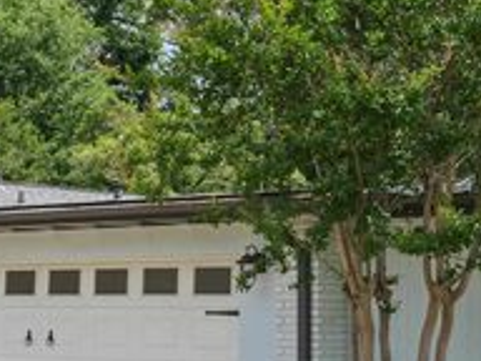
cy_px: 327
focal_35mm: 112
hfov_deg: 17.5
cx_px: 125
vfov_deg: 13.1
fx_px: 1556
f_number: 9
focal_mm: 35
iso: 800
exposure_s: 1/400
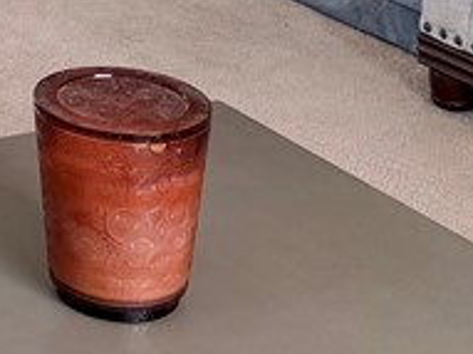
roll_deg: -1.2
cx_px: -203
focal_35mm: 129
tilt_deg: -1.4
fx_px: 1762
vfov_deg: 10.0
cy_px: -498
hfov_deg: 14.4
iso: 100
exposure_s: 1/231
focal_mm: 6.76
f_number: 1.78
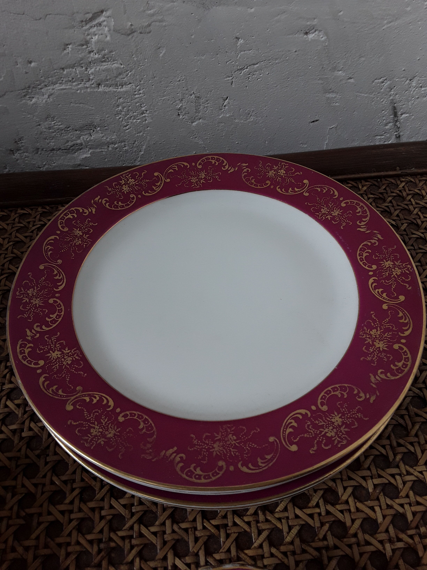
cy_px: 285
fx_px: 444
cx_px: 214
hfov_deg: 51.4
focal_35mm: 27
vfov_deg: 65.3
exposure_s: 1/50
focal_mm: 2.91
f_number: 1.9
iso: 40
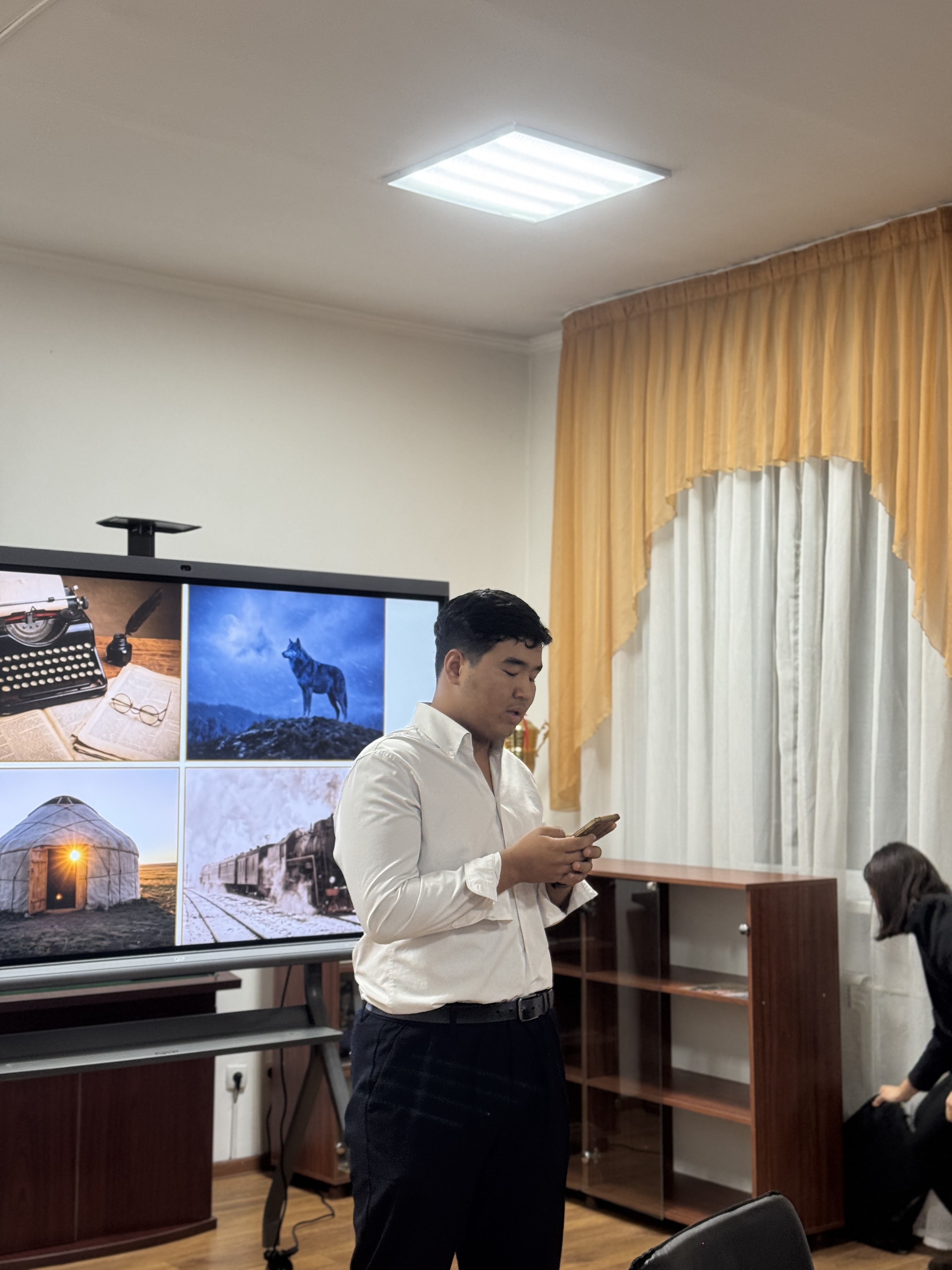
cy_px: 635
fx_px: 1760
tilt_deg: +3.8
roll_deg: +0.7
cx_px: 476
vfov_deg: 39.7
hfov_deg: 30.3
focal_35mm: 48
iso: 100
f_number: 1.78
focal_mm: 6.76
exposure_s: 1/50
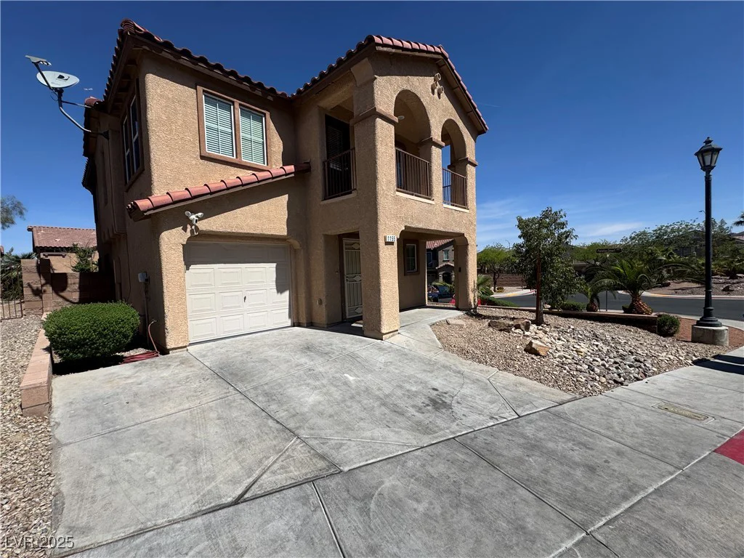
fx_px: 301
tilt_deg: -2.2
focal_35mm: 14
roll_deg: +2.2
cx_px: 372
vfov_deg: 85.7
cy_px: 279
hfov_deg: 102.1
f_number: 2.2
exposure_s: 1/3390
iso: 50
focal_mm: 2.22
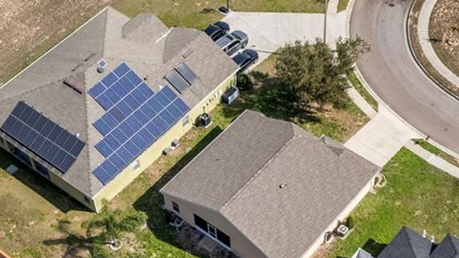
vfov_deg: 17.0
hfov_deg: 29.7
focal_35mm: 71
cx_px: 261
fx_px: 864
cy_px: 170
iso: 130
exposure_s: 1/50
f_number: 2.8
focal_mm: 8.38
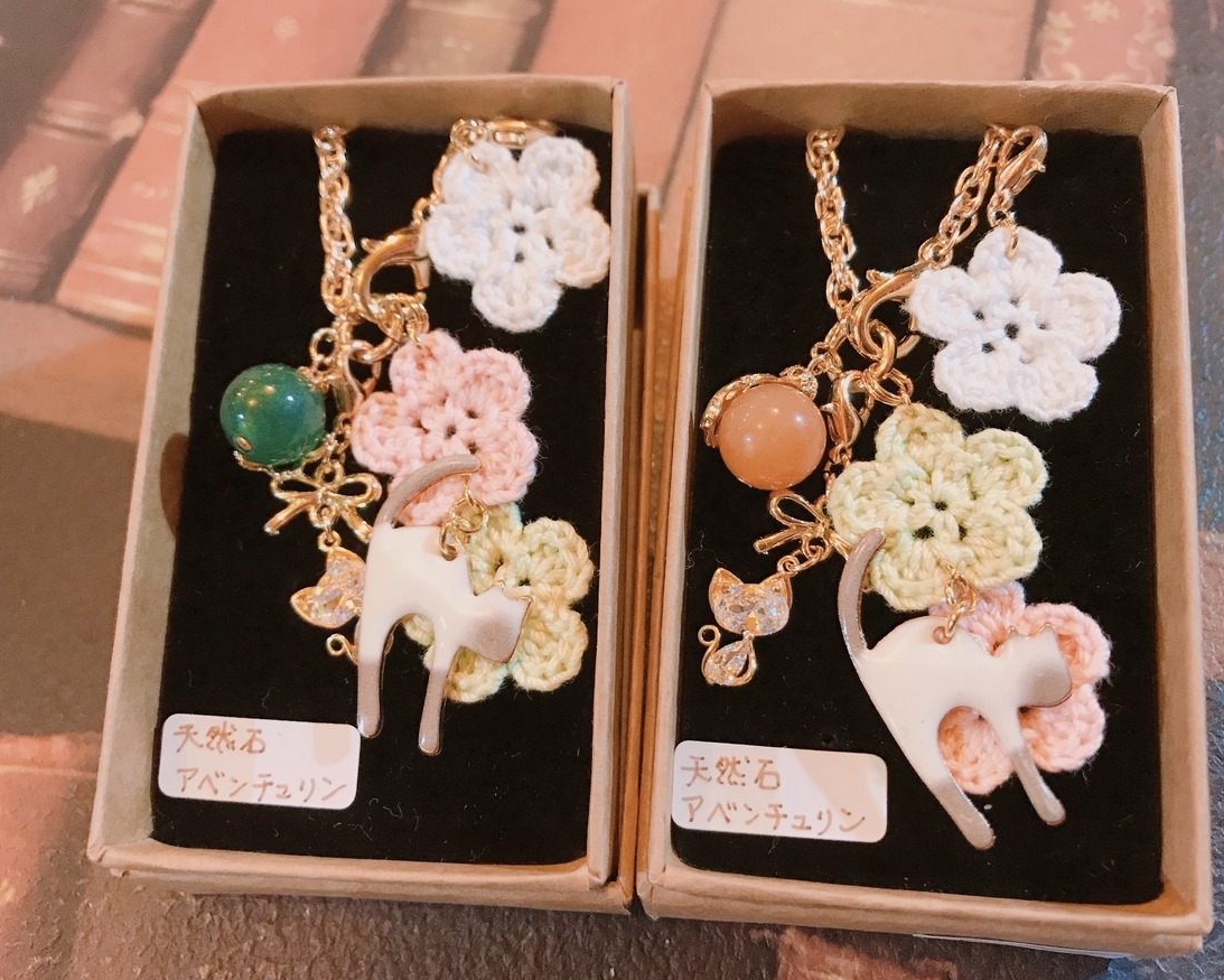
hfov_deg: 58.8
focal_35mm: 30
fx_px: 1087
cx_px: 607
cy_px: 501
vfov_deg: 48.5
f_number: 1.8
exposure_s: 1/15
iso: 80
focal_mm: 3.99
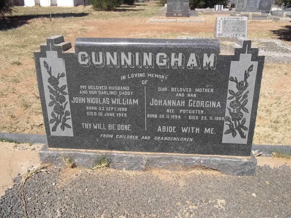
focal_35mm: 32
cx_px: 146
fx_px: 269
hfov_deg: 56.8
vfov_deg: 44.2
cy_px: 109
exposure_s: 1/500
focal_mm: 5.7
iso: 80
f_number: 5.5
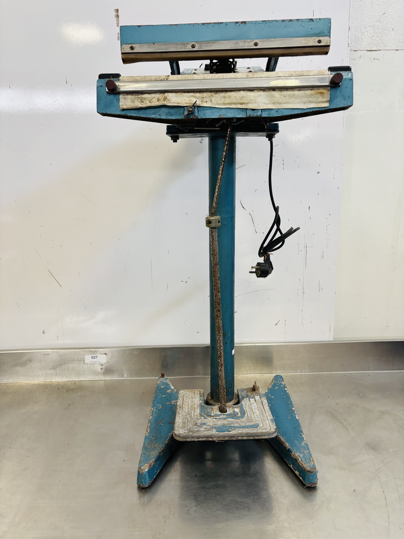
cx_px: 202
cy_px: 270
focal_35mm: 26
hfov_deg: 53.1
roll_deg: +0.9
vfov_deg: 67.3
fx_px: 405
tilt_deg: -14.1
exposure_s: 1/100
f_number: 1.6
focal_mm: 5.96
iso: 125
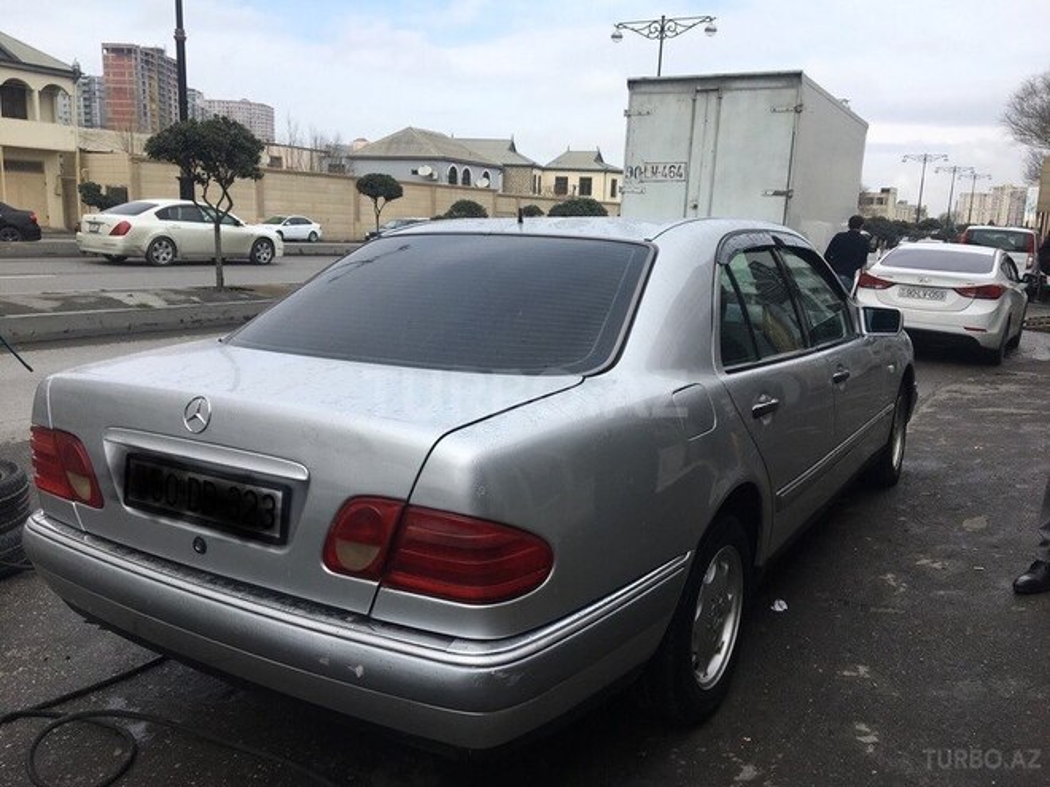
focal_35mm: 29
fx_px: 880
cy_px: 394
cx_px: 525
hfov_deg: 61.7
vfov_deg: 48.2
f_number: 2.2
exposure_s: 1/1304
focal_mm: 4.15
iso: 25
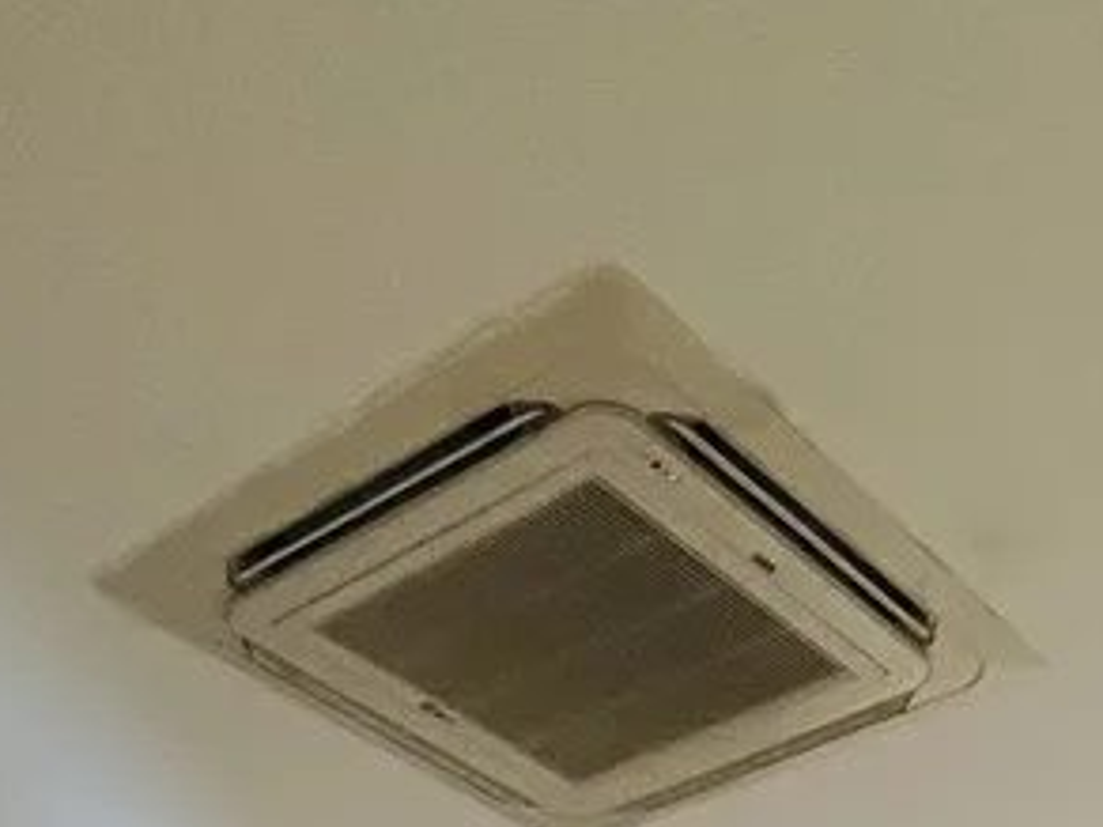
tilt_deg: +2.9
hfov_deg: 33.4
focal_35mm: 57
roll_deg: -0.2
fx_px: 1816
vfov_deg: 17.6
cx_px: 767
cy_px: 1677
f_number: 1.8
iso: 200
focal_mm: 1.57
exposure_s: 1/60
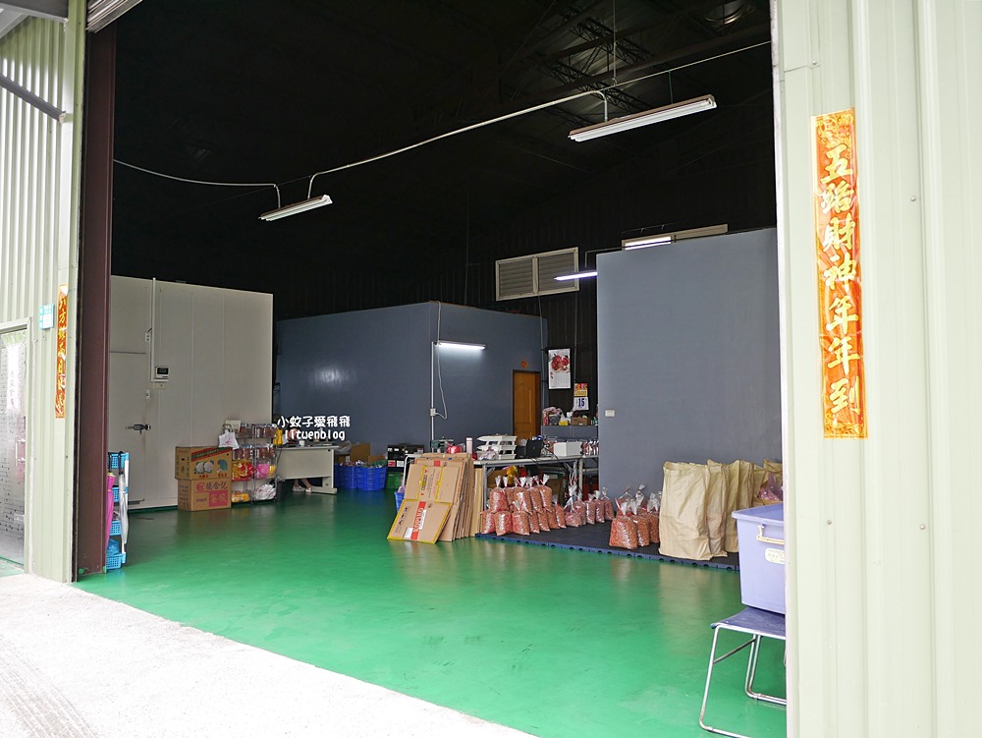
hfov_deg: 63.4
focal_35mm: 28
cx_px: 491
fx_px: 795
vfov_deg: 49.8
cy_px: 369
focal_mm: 14
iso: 200
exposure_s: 1/125
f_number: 2.5
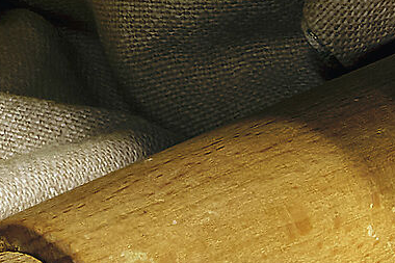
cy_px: -221
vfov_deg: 3.0
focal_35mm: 461
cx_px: -149
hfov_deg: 4.5
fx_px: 5056
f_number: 22
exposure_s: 50
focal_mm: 48.4
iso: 125
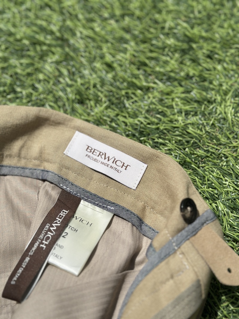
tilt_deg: -66.6
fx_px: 442
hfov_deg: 30.3
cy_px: 160
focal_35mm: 48
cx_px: 120
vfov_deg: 39.7
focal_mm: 6.86
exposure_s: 1/10870
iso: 100
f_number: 1.78
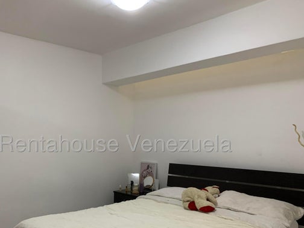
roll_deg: -0.8
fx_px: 290
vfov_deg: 42.6
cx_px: 116
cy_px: 144
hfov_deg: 54.8
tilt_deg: +0.2
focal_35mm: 33
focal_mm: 4.25
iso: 250
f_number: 1.8
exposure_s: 1/60
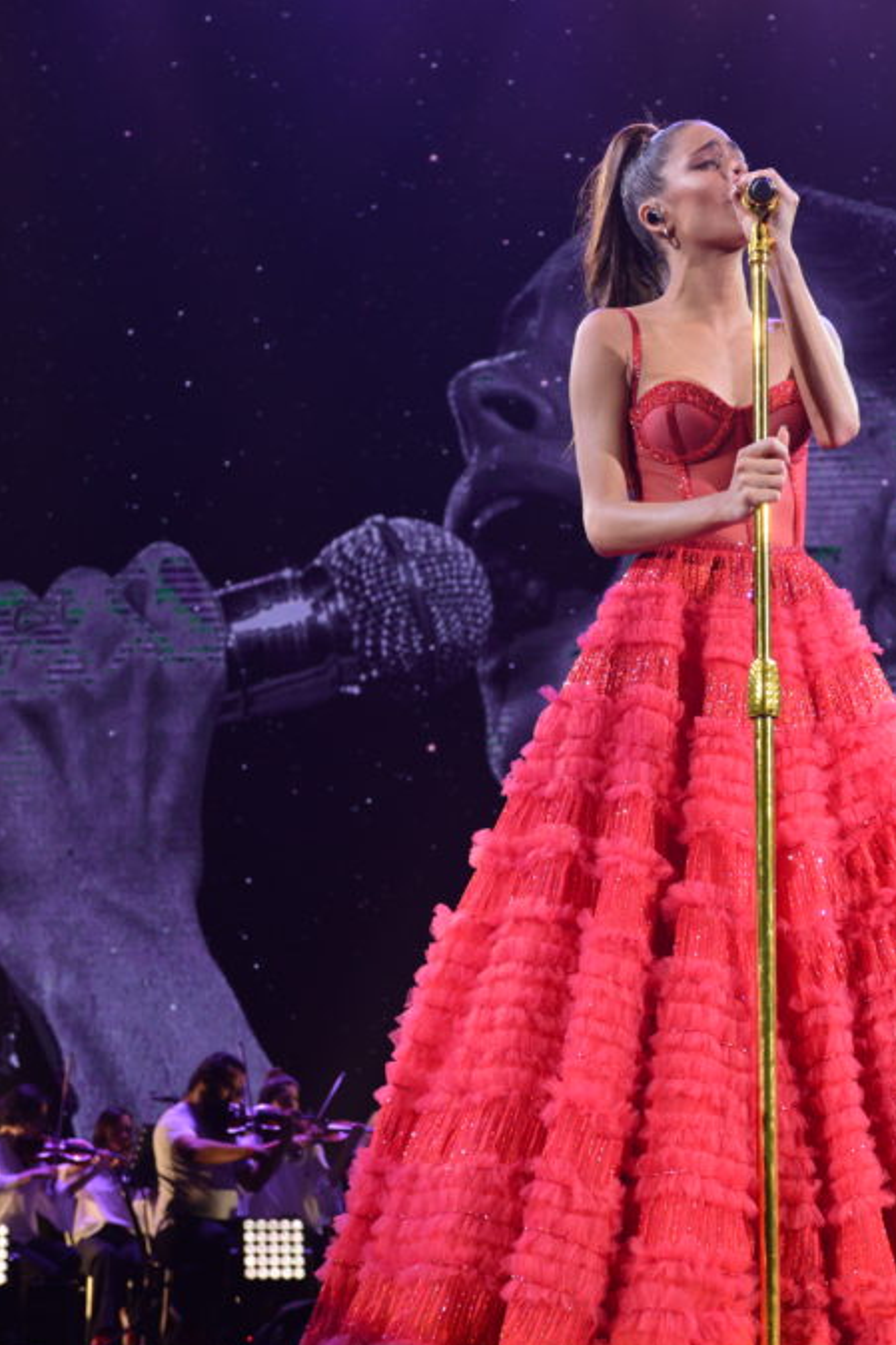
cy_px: 679
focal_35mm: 80
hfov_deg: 17.1
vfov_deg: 25.4
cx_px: 605
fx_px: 2979
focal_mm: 35
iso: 400
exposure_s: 1/250
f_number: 3.5
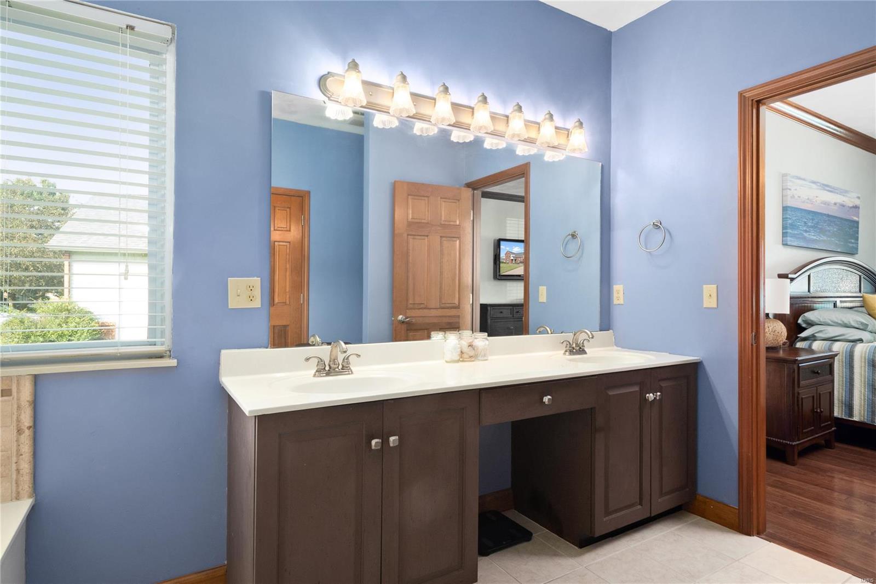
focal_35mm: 20
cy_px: 292
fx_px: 487
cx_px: 438
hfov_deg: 84.0
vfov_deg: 61.9
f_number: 9
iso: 640
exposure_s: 1/4
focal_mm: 10
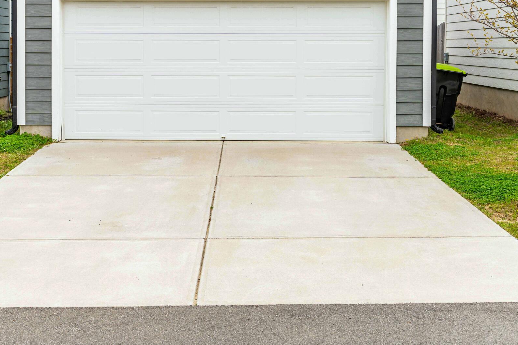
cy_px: 25
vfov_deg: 25.5
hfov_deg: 38.8
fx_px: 734
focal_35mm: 51
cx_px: 220
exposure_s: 1/125
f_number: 8
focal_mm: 27
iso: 100
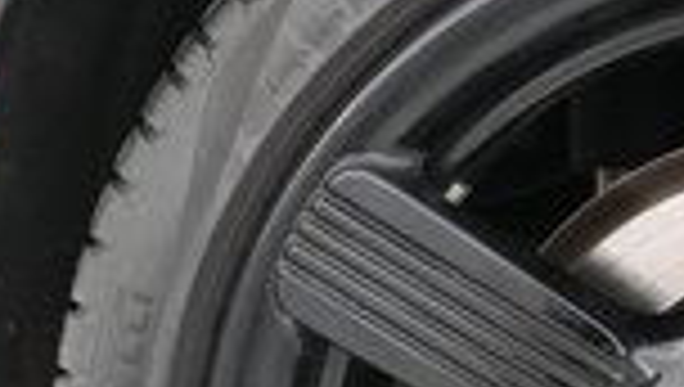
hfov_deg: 18.5
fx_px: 1998
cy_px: 495
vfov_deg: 10.8
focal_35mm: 110
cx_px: 801
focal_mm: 25
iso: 3200
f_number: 3.5
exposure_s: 1/50
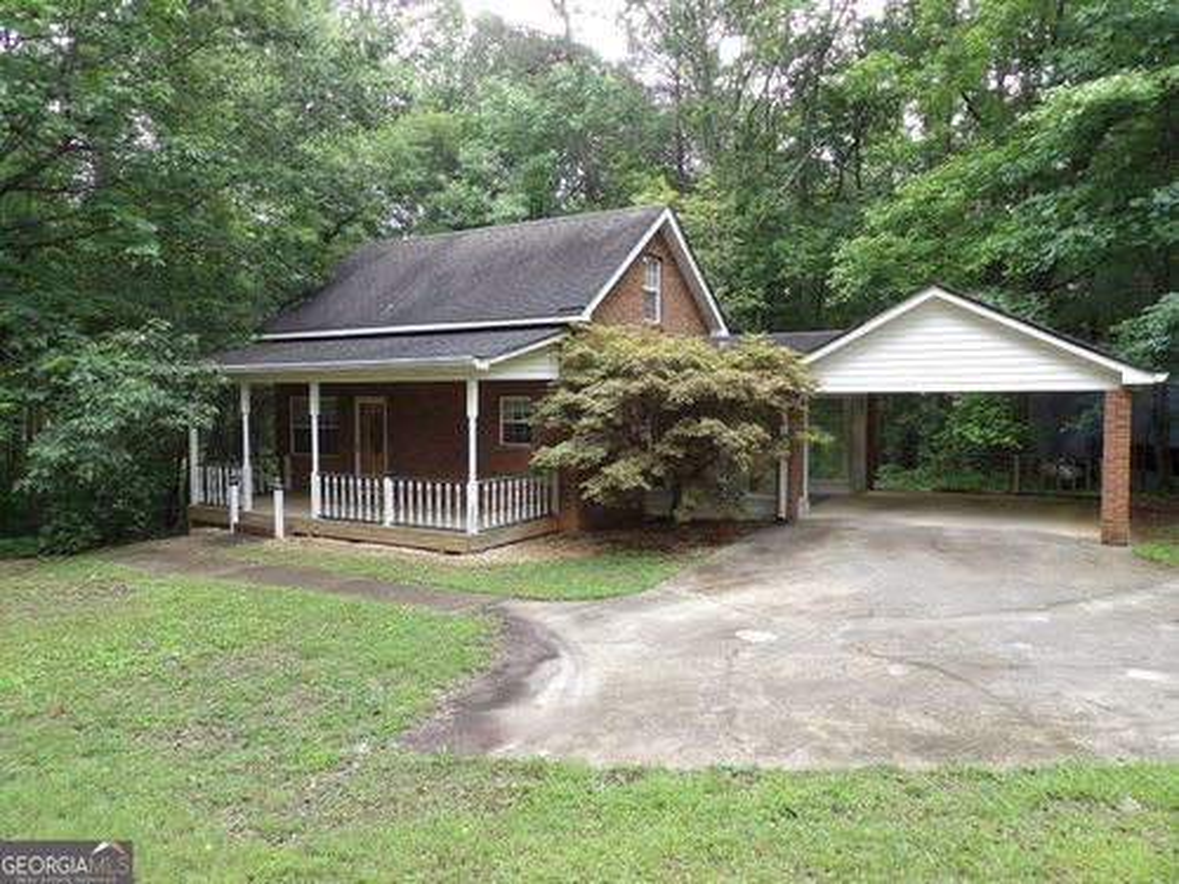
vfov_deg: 56.8
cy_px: 442
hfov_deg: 71.6
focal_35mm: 24
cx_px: 590
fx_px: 817
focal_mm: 4.3
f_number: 3.2
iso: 100
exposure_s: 1/69
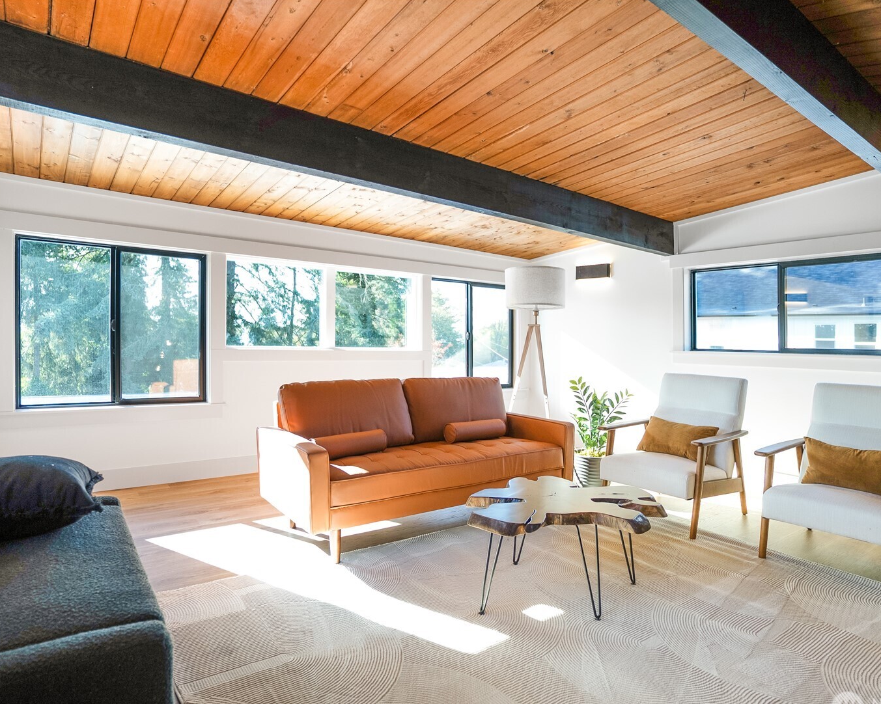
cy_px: 364
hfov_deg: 80.4
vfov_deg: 68.1
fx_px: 521
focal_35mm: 20
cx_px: 438
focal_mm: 17
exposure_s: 1/320
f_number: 2.8
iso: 500
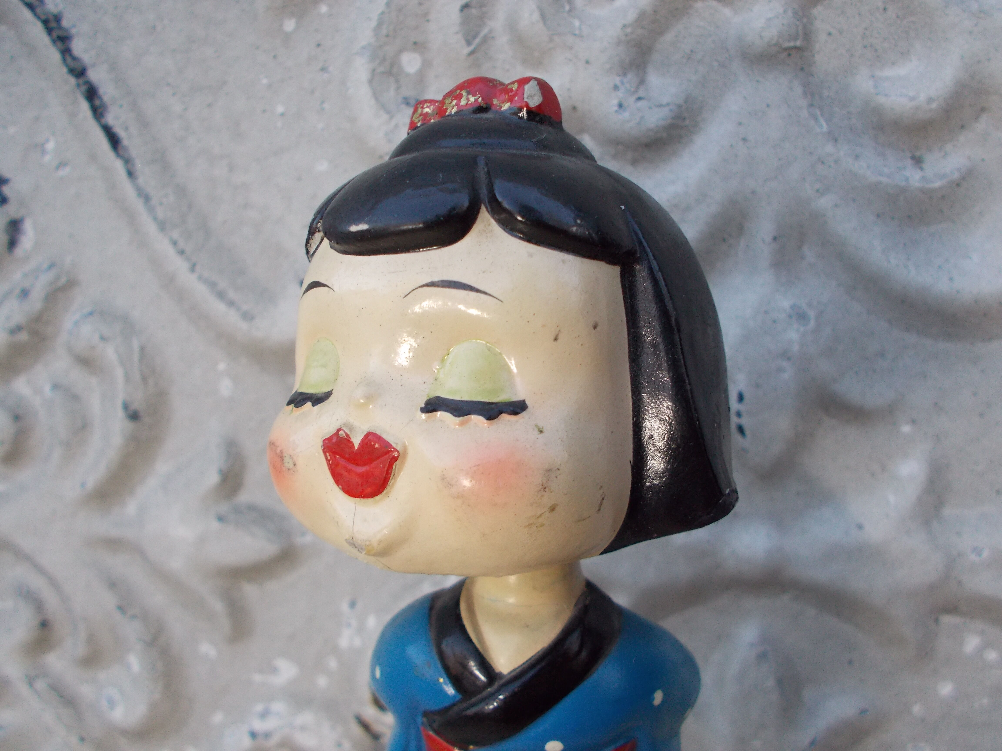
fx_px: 868
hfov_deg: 60.0
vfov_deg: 46.8
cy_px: 376
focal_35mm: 30
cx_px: 501
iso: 200
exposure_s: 1/250
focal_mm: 5.3
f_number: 3.4
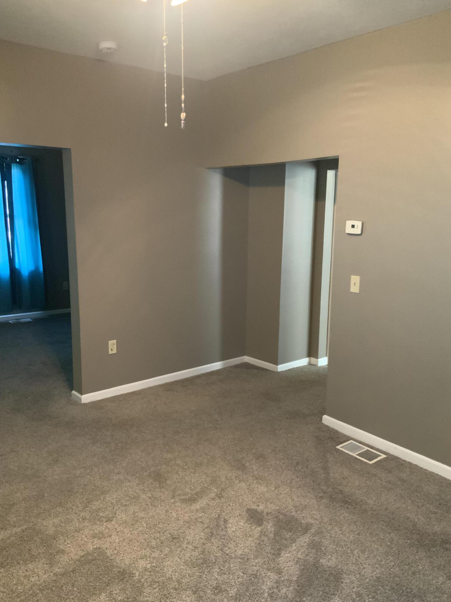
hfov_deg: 48.2
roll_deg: -0.4
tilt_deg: -10.2
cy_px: 301
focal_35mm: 29
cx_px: 226
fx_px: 504
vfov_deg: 61.7
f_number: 1.8
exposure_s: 1/30
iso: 400
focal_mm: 3
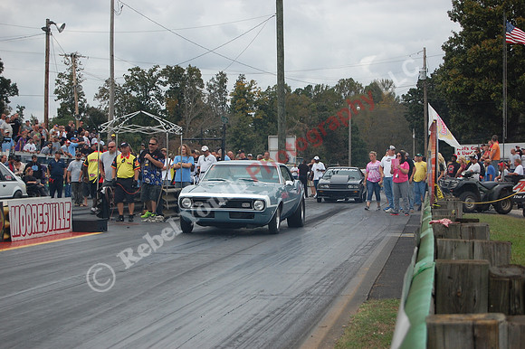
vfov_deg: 16.5
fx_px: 1202
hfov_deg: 24.6
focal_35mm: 82
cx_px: 262
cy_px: 174
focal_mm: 55
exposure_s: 1/1000
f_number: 5.6
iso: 400
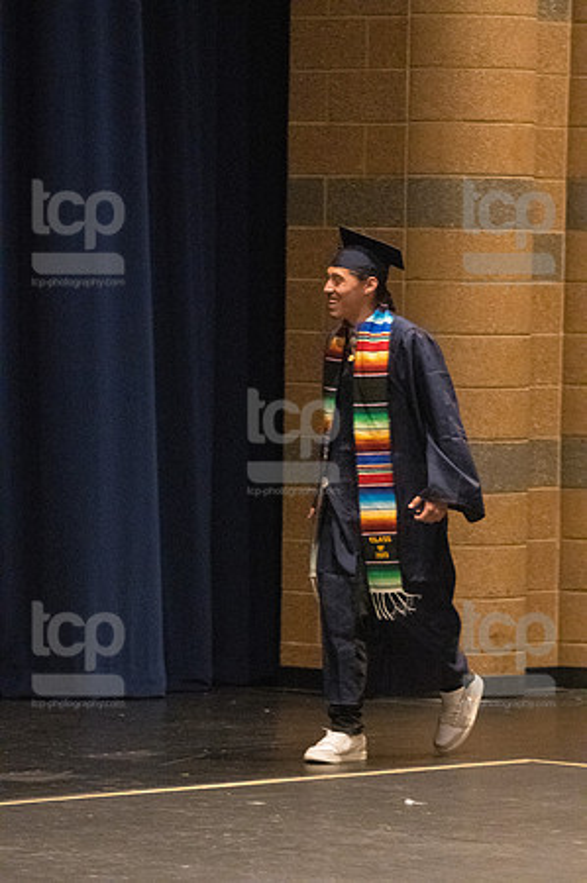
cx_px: 294
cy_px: 442
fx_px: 6422
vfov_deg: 7.9
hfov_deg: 5.2
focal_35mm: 262
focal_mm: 175
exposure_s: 1/250
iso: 8000
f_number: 4.5
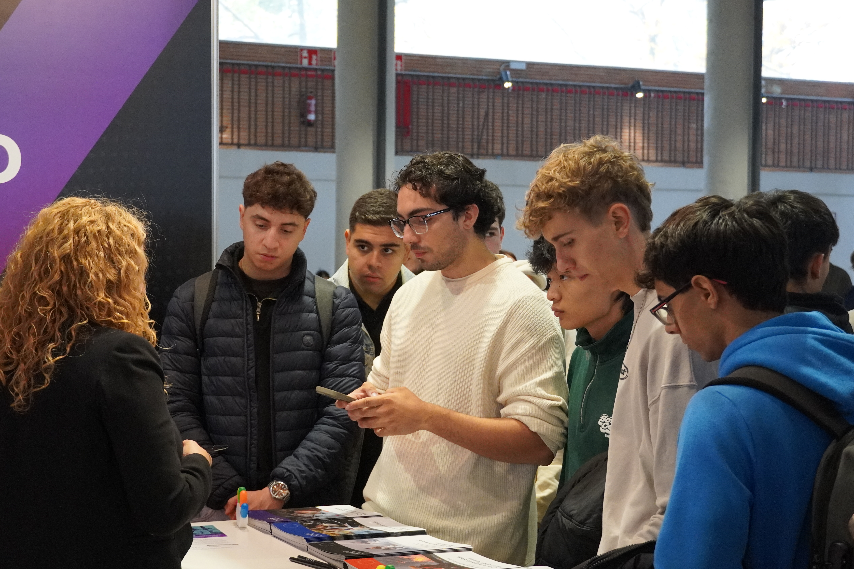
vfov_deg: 21.2
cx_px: 392
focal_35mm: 64
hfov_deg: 31.4
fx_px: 1518
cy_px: 299
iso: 3200
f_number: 4.5
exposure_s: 1/160
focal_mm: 36
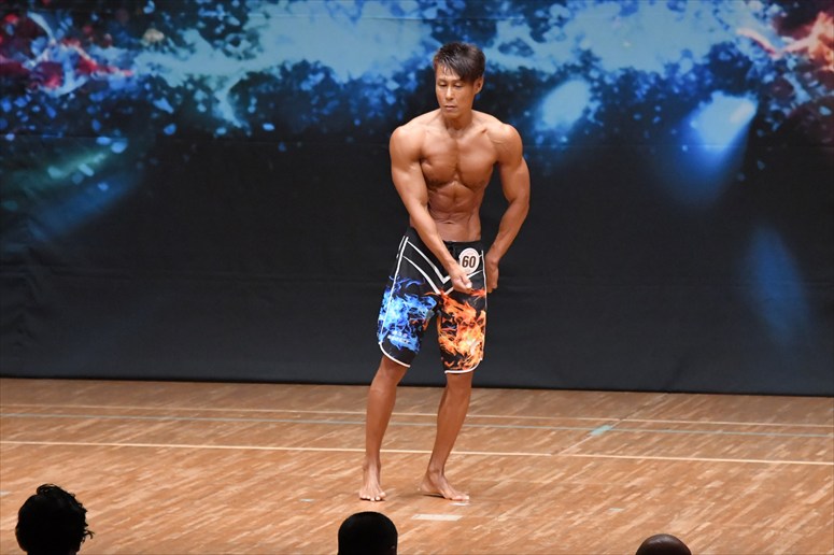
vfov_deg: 5.1
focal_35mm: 270
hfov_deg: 7.6
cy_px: 278
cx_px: 417
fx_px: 6252
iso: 8000
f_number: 5.6
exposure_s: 1/400
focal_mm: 180
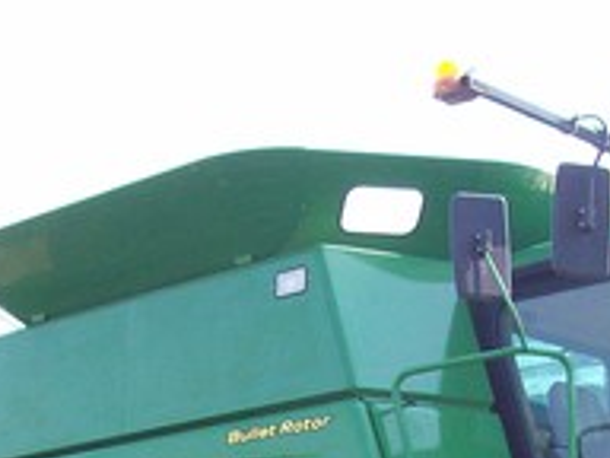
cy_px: 547
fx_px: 1797
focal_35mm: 102
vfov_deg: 14.1
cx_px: 238
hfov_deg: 19.2
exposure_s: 1/430
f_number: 2.7
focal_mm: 6
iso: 80
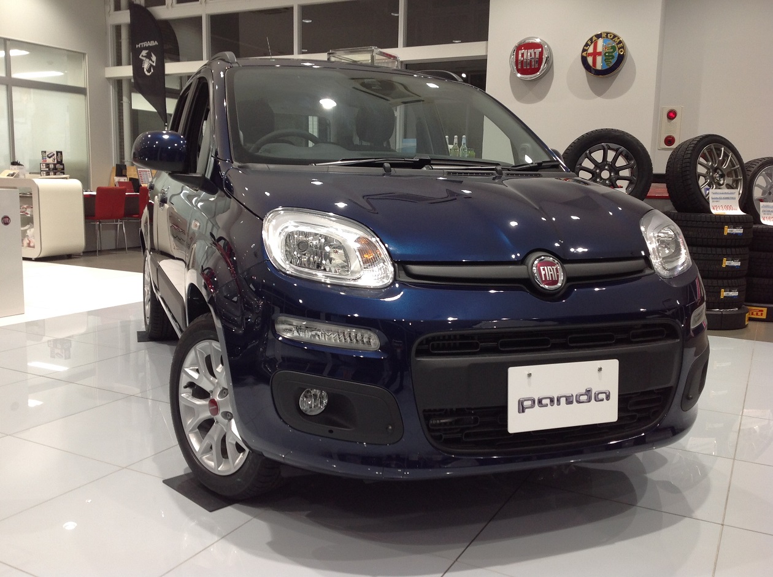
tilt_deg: -9.2
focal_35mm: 35
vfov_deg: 40.6
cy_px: 288
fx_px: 780
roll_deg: -1.3
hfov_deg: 52.7
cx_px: 386
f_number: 2.4
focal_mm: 4.28
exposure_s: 1/30
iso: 64
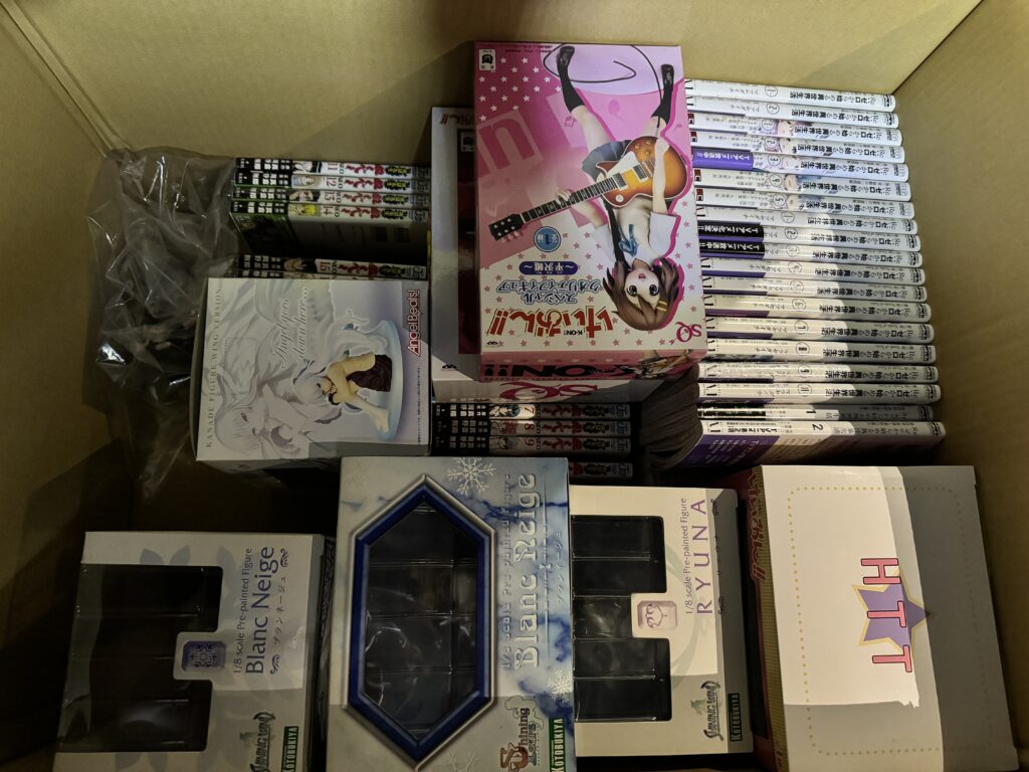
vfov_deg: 56.8
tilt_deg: -77.7
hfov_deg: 71.6
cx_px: 514
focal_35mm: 24
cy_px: 386
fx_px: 713
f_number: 1.78
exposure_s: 1/44
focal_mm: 6.76
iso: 800
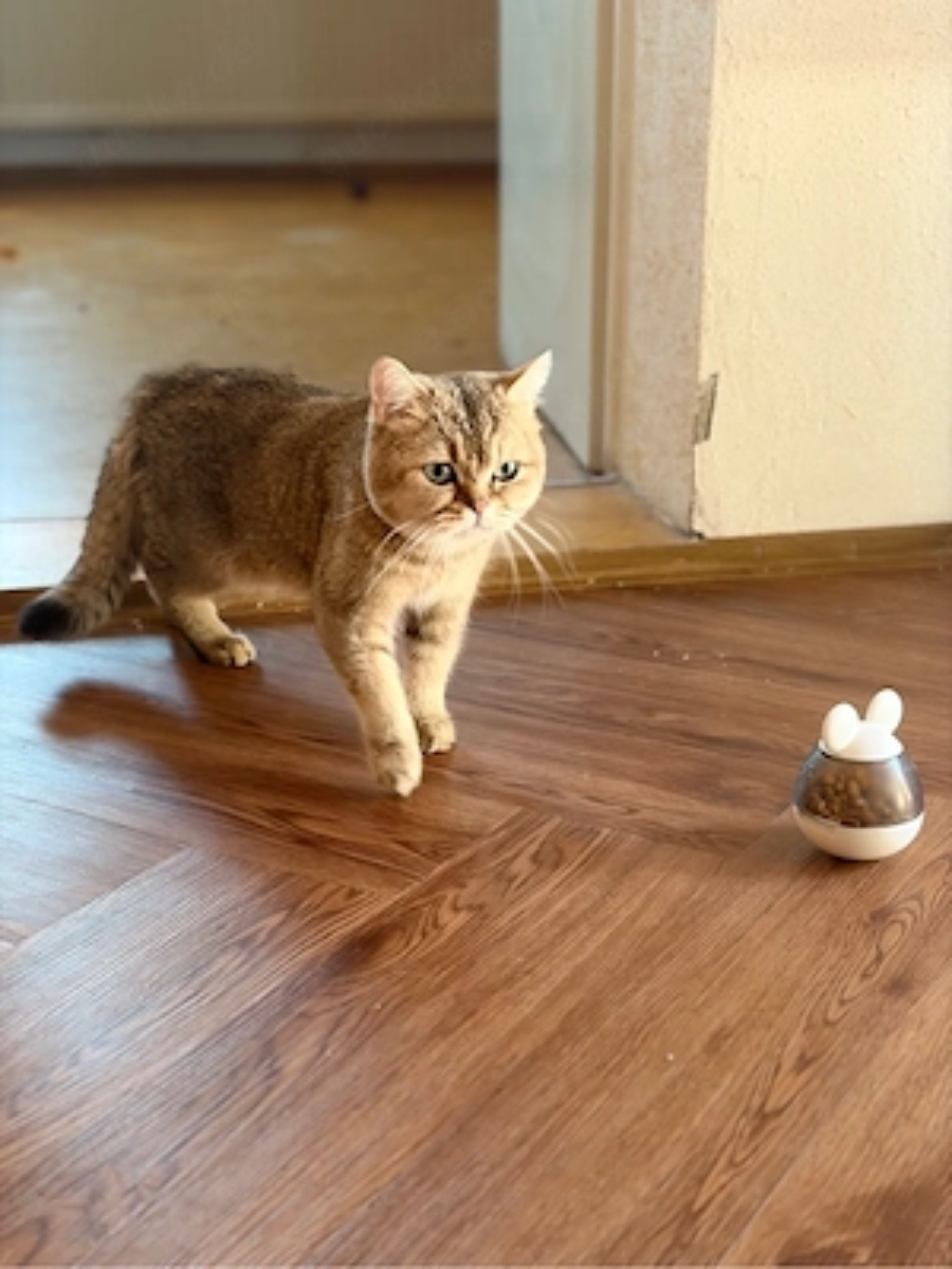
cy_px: 634
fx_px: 1907
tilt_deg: -16.8
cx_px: 476
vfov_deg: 36.8
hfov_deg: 28.0
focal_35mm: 52
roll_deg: +1.0
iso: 100
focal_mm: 5.96
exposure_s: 1/50
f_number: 1.6
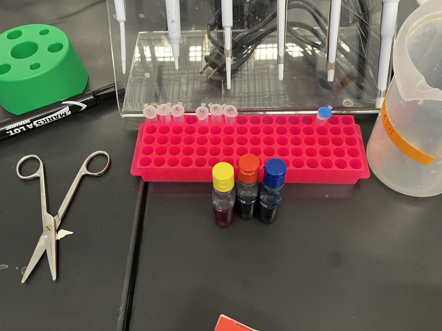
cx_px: 221
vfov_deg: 49.7
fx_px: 358
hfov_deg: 63.4
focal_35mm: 28
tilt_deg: -56.9
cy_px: 166
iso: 200
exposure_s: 1/60
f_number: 1.8
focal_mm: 3.99
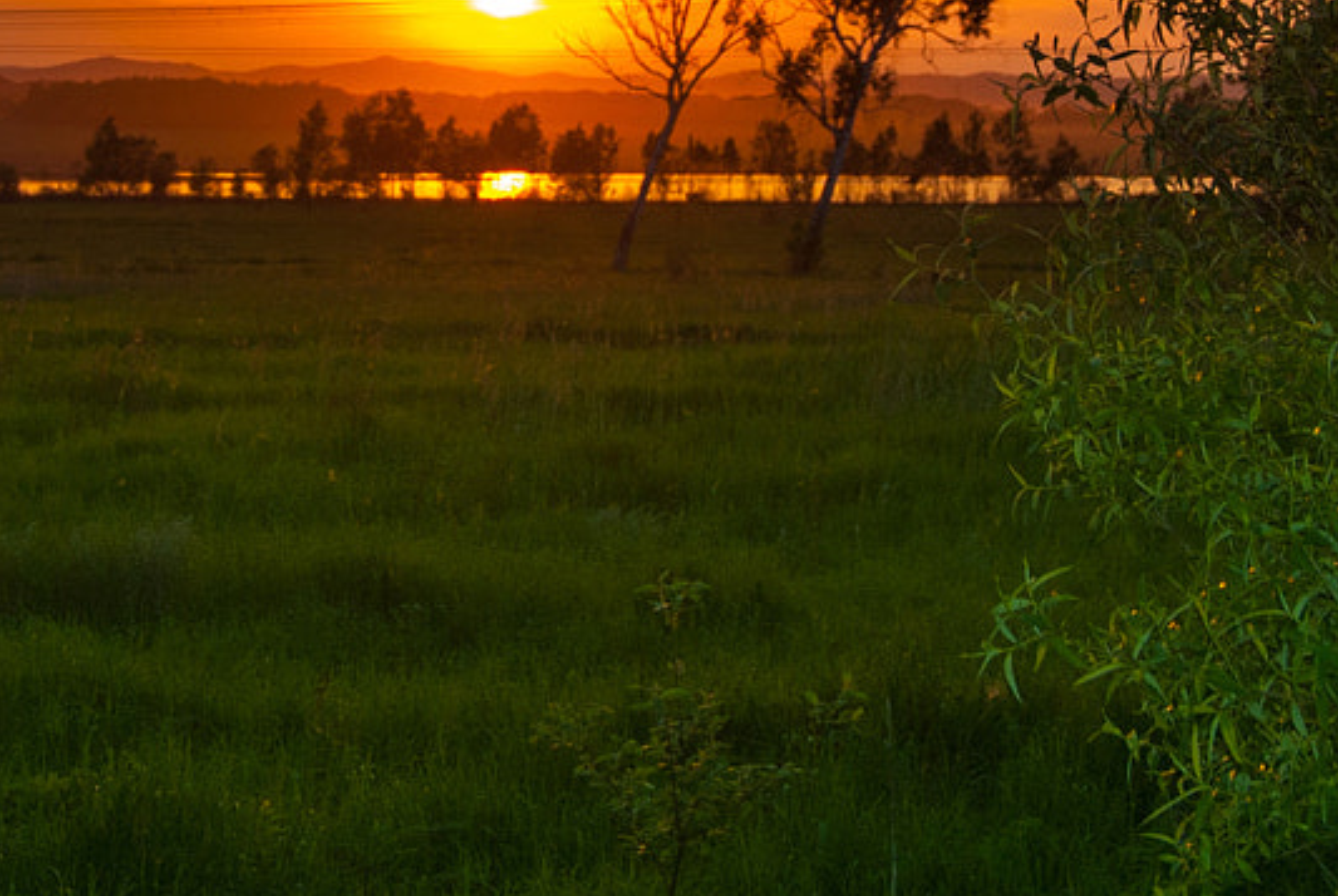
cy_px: -41
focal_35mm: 130
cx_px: 497
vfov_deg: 10.4
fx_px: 4857
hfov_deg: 15.7
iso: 100
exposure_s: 1/200
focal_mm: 29
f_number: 5.6
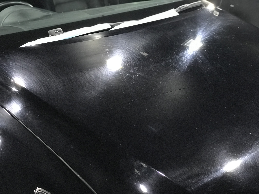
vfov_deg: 25.7
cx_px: 130
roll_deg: +1.4
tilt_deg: -24.7
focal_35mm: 57
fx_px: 426
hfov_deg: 33.8
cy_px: 97
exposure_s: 1/60
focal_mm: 6.6
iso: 640
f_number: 2.8
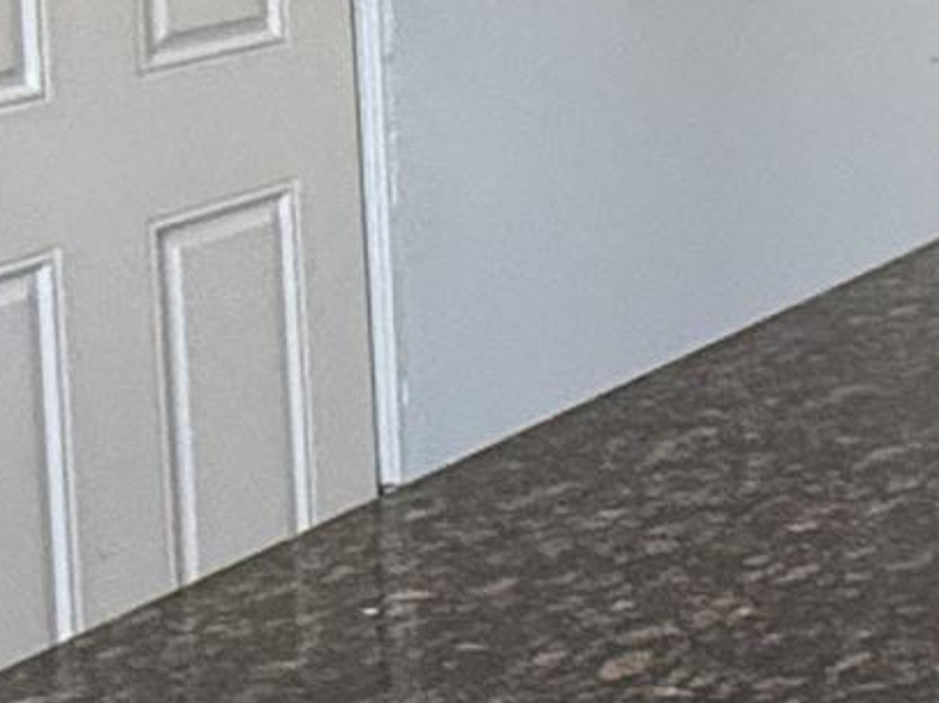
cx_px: 2038
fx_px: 2874
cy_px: -314
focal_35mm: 106
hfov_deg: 14.4
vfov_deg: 13.3
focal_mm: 2.22
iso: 320
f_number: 2.2
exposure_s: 1/120
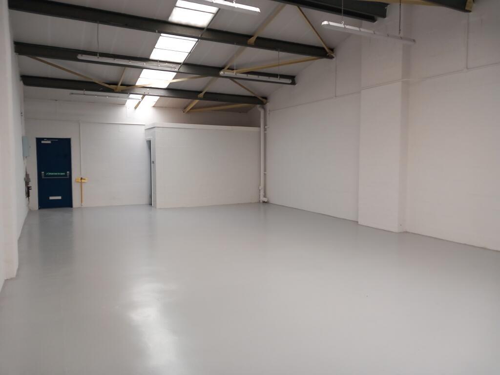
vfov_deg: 51.4
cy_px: 188
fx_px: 390
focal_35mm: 27
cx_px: 250
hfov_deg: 65.3
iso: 100
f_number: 1.8
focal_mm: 4
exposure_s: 1/50
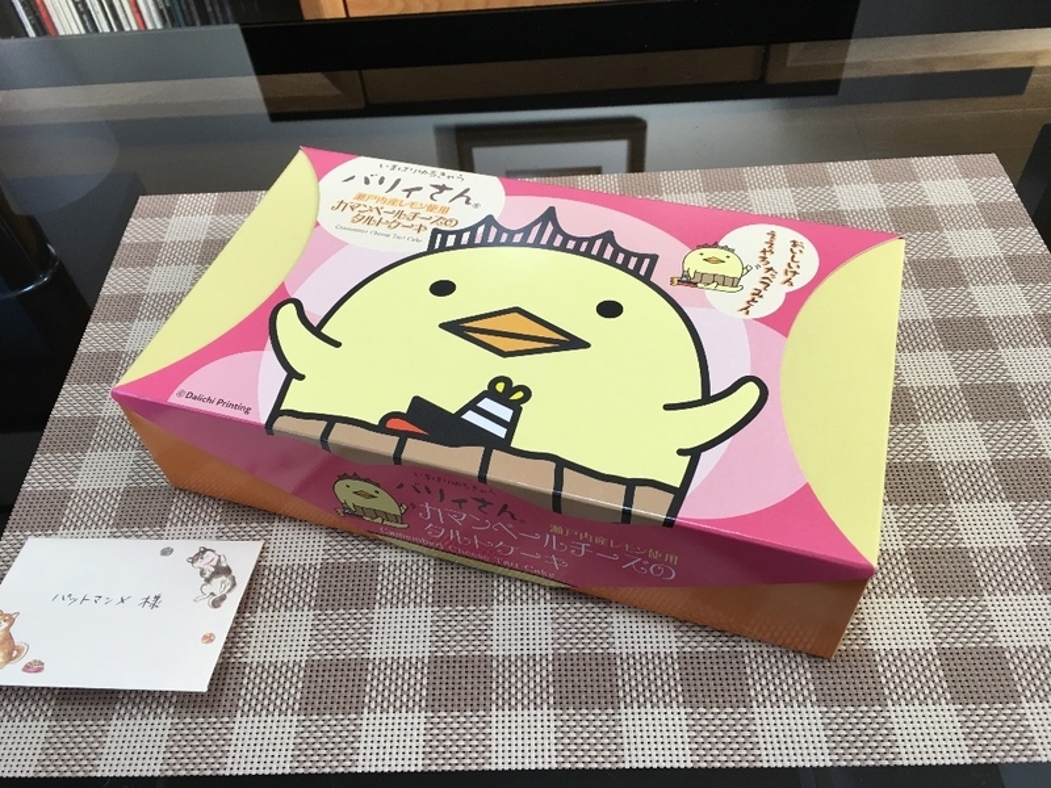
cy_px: 394
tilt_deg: -49.5
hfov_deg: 61.7
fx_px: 880
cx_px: 526
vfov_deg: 48.2
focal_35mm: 29
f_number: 2.2
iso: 32
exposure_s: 1/40
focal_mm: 4.15
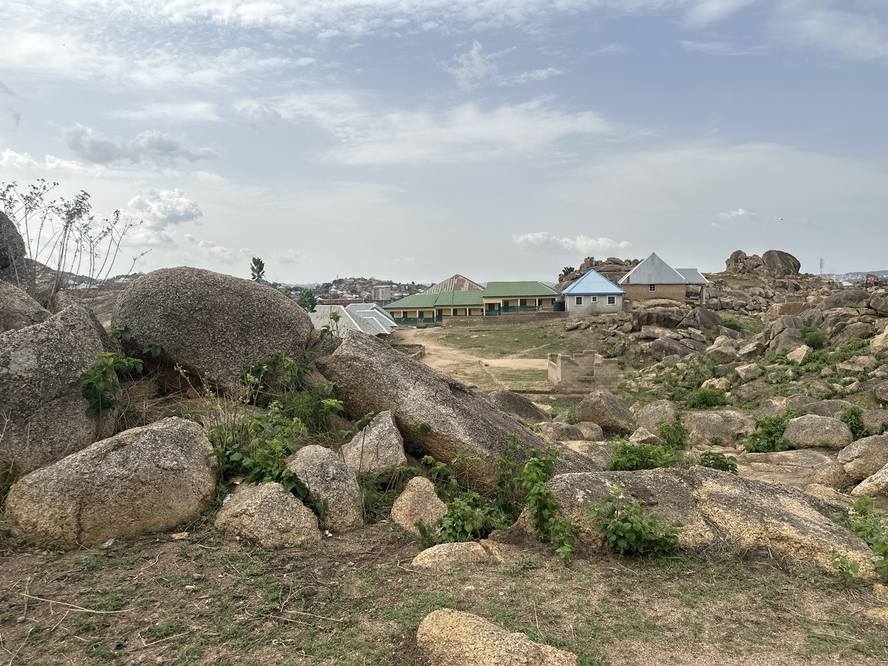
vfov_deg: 56.8
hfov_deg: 71.6
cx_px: 444
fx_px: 616
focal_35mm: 24
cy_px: 333
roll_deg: +1.9
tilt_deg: -6.2
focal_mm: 6.86
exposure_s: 1/5525
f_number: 1.78
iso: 80
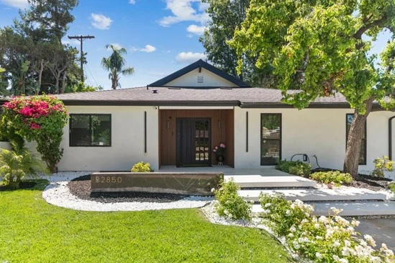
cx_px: 184
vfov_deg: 57.1
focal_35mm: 22
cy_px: 143
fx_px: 241
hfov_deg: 78.5
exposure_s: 1/320
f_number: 5.6
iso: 100
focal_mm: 19
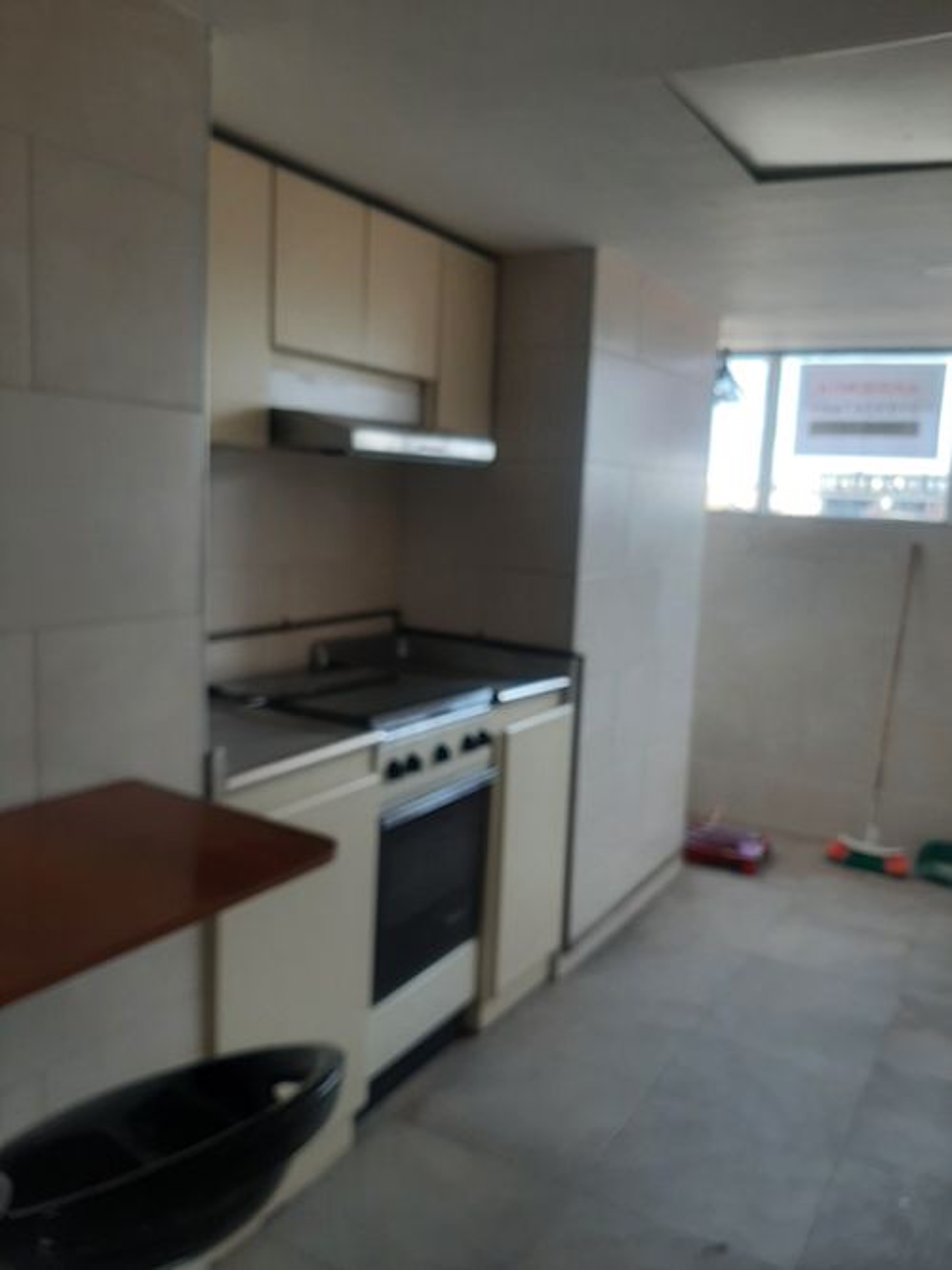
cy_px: 635
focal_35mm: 26
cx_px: 476
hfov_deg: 53.0
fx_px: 954
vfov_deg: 67.3
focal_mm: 3.93
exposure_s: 1/120
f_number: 1.7
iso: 50
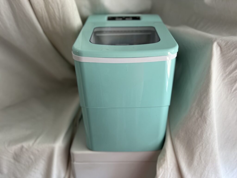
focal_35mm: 26
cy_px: 89
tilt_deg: -27.2
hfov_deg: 67.3
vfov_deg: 53.1
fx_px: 178
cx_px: 118
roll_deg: +1.0
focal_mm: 5.7
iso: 50
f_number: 1.5
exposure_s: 1/120
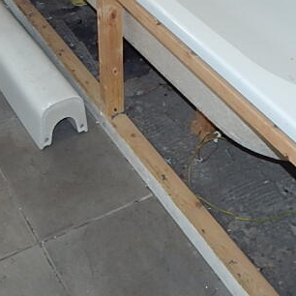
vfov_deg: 24.5
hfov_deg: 25.6
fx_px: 629
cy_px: -37
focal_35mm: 65
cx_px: 25
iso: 125
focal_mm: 4
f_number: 3
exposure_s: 1/30
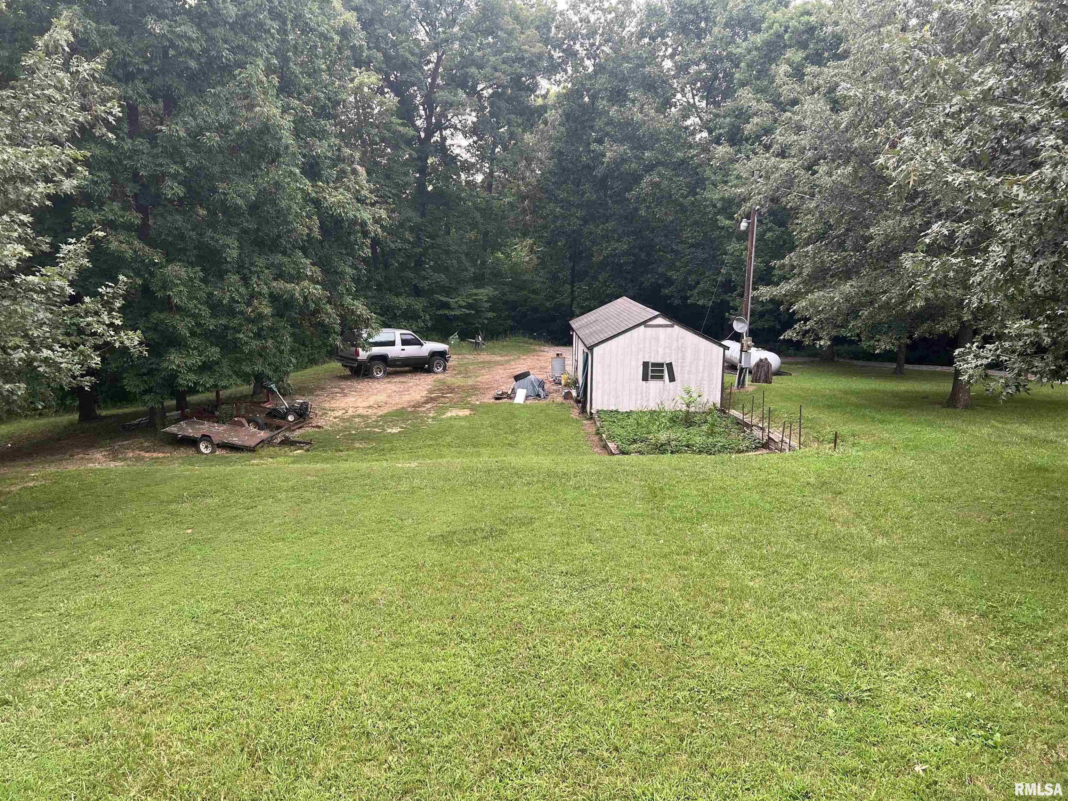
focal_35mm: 26
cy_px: 400
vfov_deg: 53.1
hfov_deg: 67.3
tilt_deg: -11.8
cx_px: 534
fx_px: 802
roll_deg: +0.6
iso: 40
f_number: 1.5
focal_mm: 5.7
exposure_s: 1/159
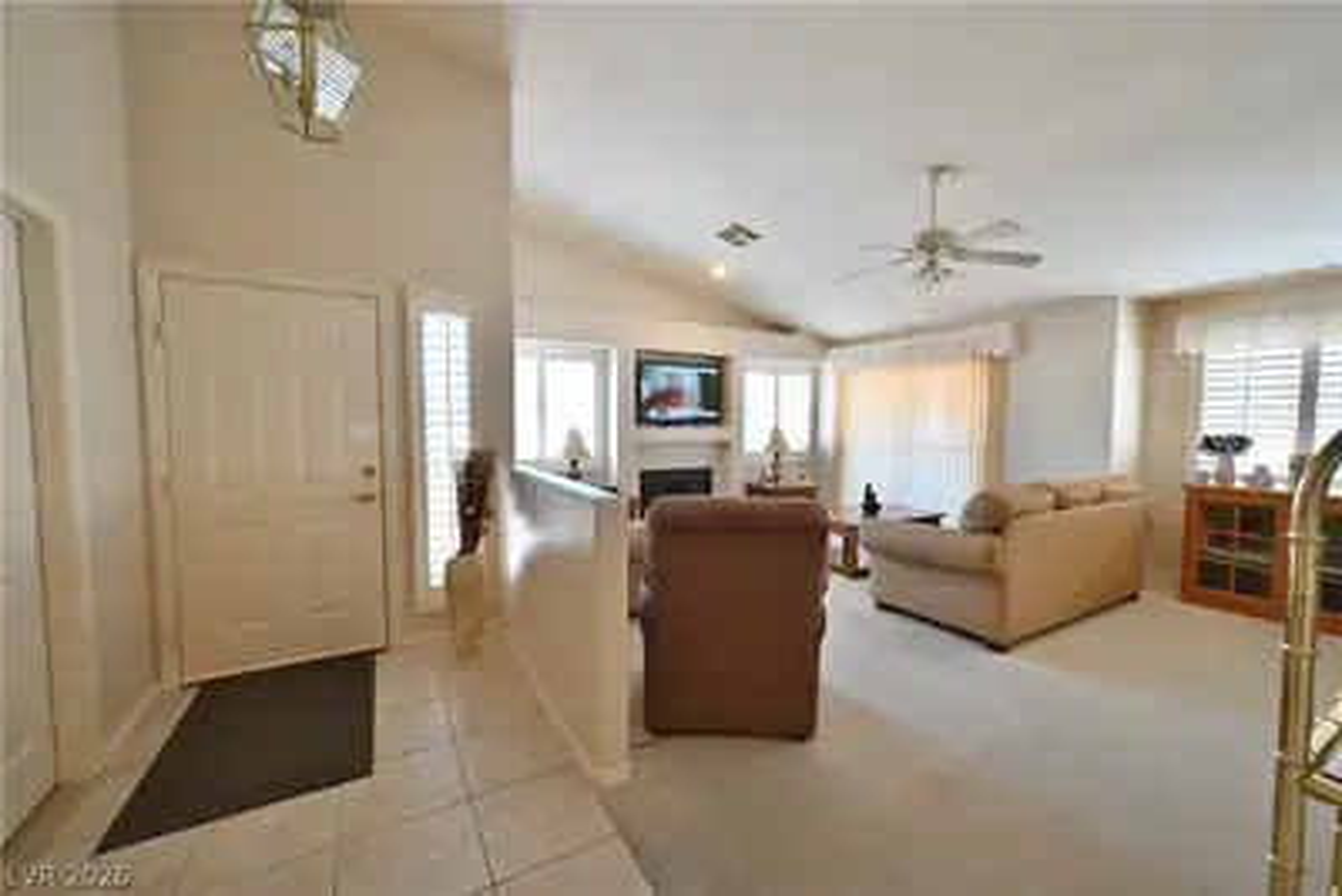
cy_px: 448
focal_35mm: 14
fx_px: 522
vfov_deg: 81.3
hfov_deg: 104.2
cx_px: 671
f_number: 20
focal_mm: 14
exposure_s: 1/30
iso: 6400
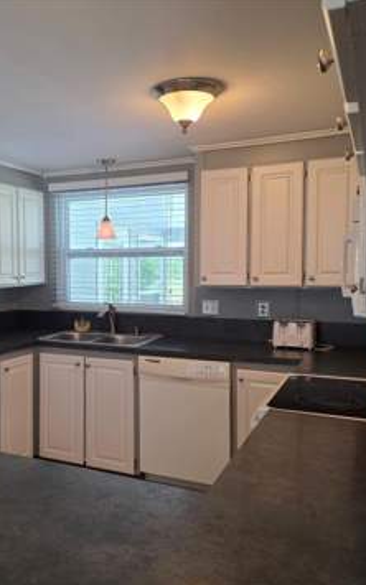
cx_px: 92
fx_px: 526
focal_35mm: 33
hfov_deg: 37.4
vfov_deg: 58.1
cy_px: 293
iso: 320
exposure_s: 1/120
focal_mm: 6.25
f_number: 1.7
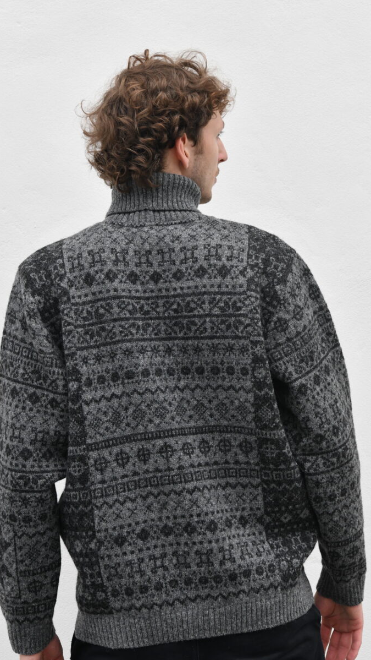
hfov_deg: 15.9
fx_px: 1328
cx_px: 193
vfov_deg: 27.9
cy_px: 337
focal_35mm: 76
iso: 1600
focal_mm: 58
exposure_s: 1/250
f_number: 8
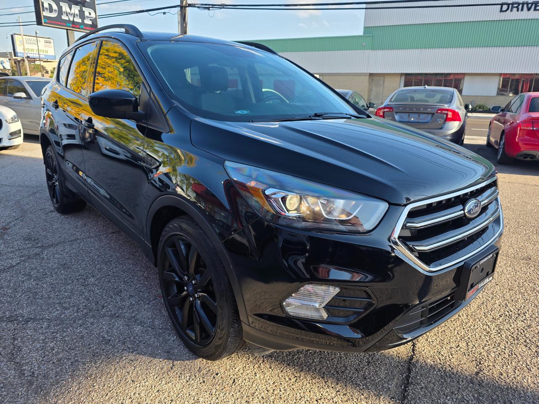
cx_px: 270
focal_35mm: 23
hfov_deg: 73.9
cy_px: 202
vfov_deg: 58.9
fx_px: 358
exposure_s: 1/746
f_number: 1.7
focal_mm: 6.3
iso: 40
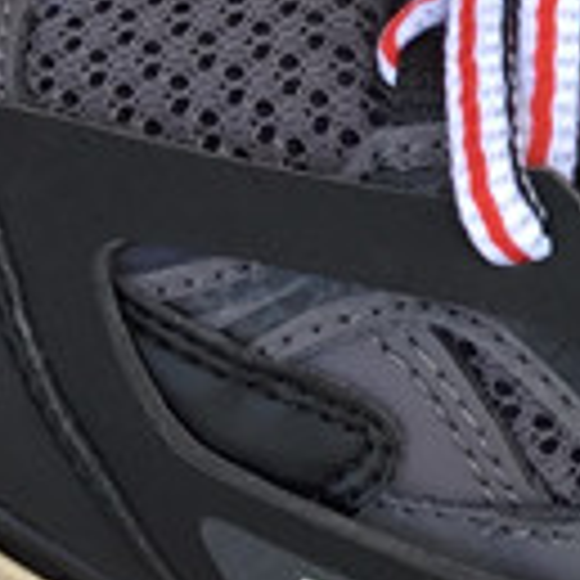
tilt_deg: -48.9
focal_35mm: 191
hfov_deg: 8.6
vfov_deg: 9.0
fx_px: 3621
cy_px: -196
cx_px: 1227
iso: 25
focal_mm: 3.3
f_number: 2.4
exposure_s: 1/100
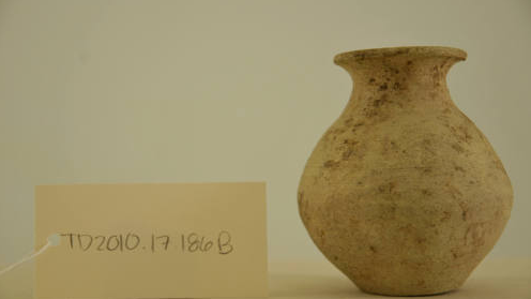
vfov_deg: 12.4
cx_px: 264
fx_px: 1380
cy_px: 149
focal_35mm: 98
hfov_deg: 21.8
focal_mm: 62
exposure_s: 1/50
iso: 200
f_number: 5.3
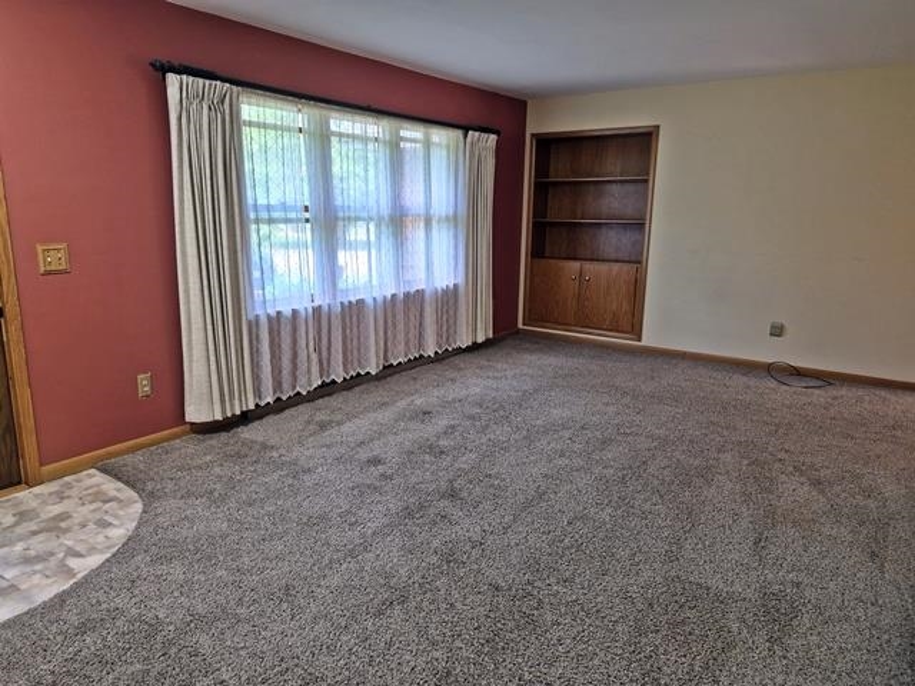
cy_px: 343
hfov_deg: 73.9
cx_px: 458
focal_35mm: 23
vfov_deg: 58.9
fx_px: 608
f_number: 1.8
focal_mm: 5.4
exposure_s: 1/120
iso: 400
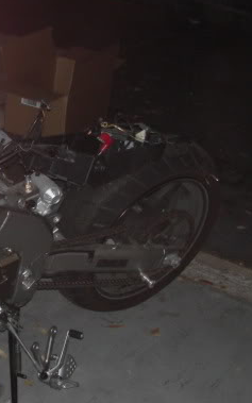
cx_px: 24
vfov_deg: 30.2
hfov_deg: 18.8
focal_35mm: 68
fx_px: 747
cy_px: 183
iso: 200
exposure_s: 1/60
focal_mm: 6.3
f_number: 3.4
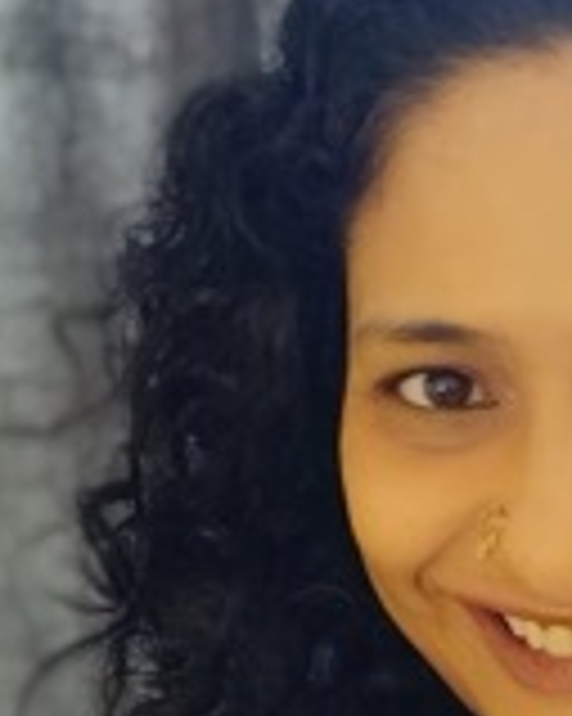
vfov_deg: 29.6
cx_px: 635
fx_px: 1356
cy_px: 338
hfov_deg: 22.4
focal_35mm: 64
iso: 1000
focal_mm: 3.48
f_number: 2
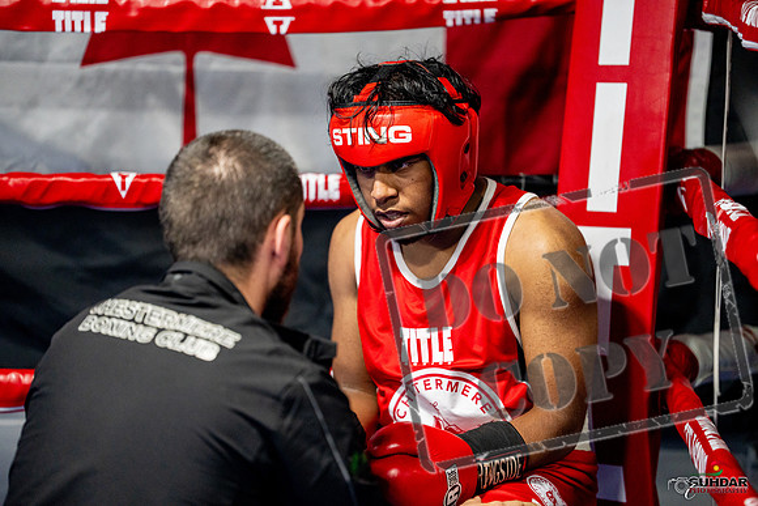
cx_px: 379
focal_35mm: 150
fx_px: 3159
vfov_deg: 9.2
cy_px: 253
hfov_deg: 13.7
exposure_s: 1/800
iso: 4000
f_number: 2
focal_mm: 150
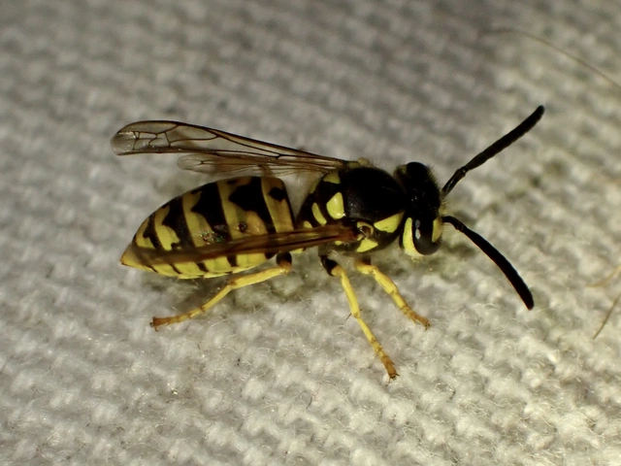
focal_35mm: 100
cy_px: 233
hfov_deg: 19.6
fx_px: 1794
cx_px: 310
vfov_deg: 14.8
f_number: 4.9
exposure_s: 1/320
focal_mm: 18
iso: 500
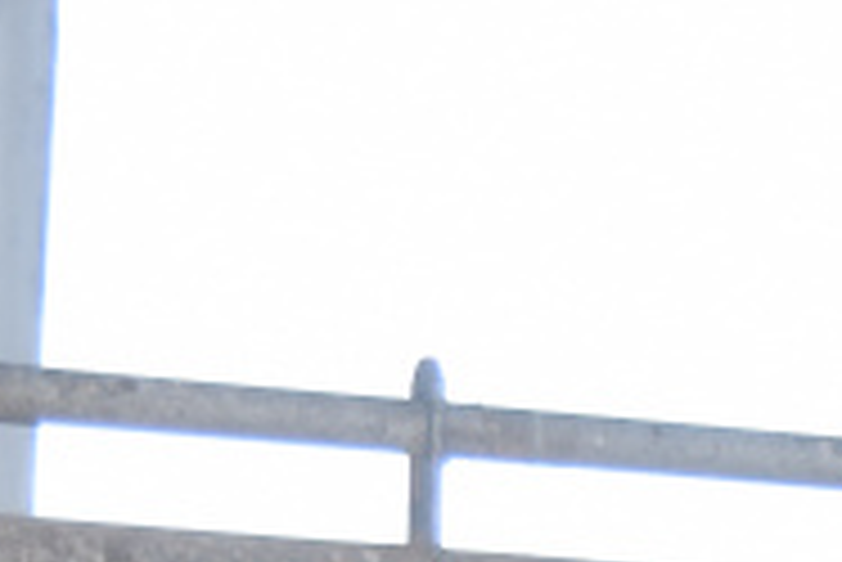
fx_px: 7690
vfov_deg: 4.1
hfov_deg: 6.0
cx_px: 2143
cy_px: 1646
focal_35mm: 329
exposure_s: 1/125
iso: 200
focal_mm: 31
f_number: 5.6
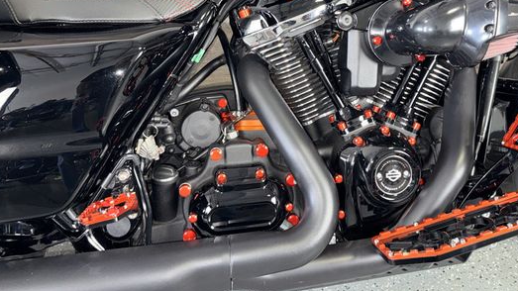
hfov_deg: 60.8
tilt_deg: -16.1
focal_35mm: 32
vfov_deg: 35.8
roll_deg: -0.1
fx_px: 439
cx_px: 294
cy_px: 73
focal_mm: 6.76
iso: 80
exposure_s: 1/15
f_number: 1.78
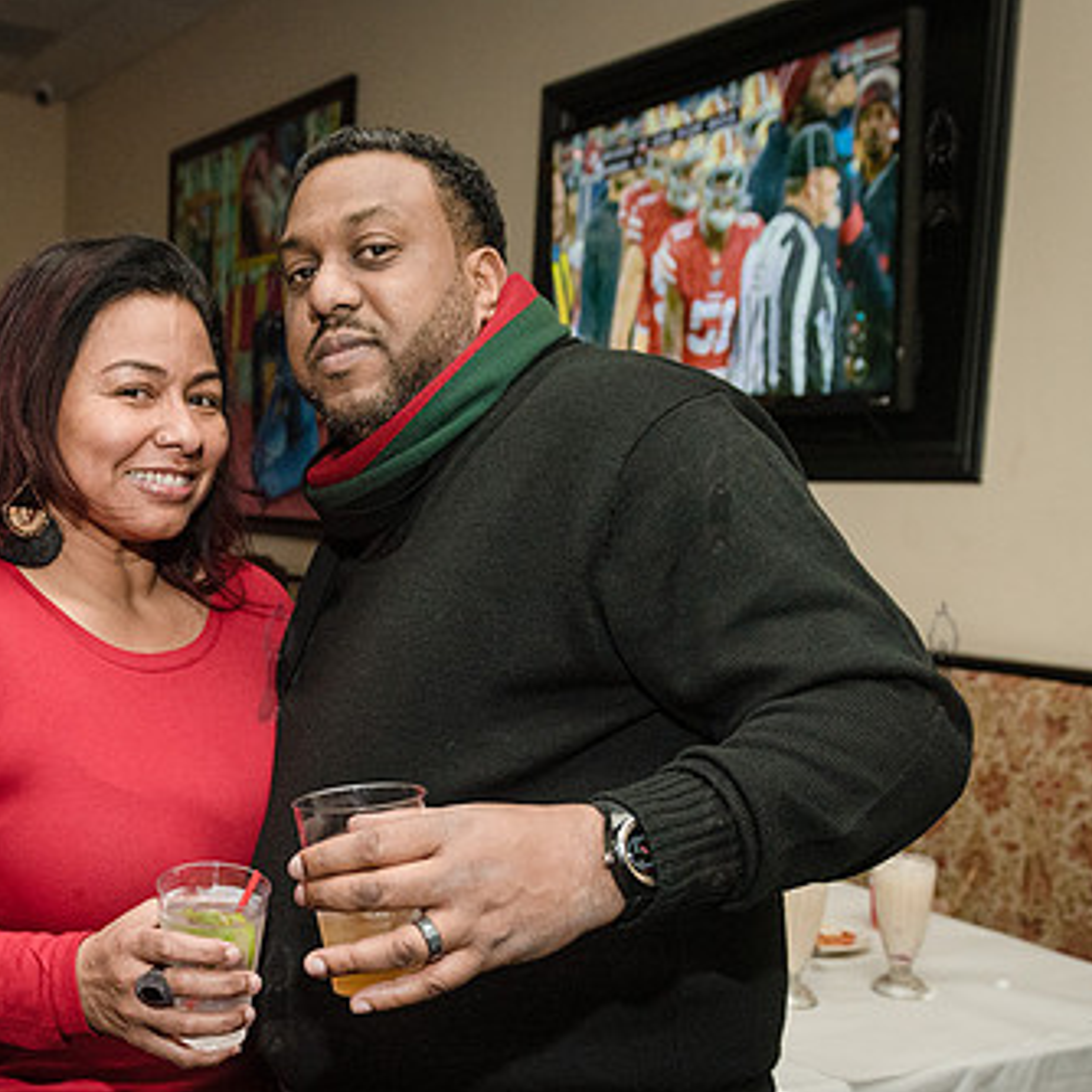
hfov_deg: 36.1
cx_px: 292
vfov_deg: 36.6
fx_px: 1642
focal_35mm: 46
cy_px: 682
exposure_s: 1/250
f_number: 4.5
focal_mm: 26
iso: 2000
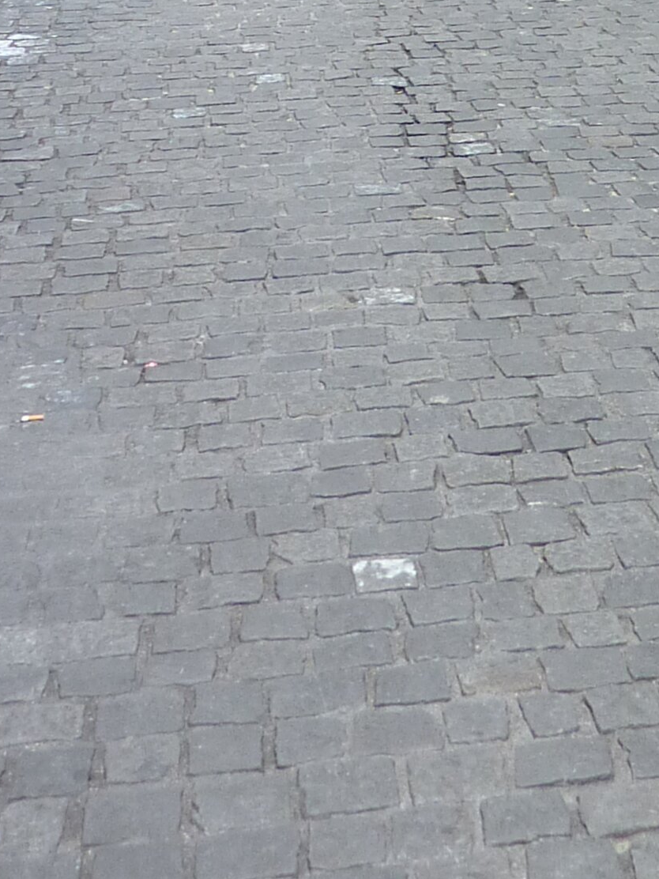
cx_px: 819
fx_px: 2081
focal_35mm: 82
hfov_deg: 17.1
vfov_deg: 20.5
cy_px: -434
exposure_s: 1/60
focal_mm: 4.1
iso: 100
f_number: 3.3
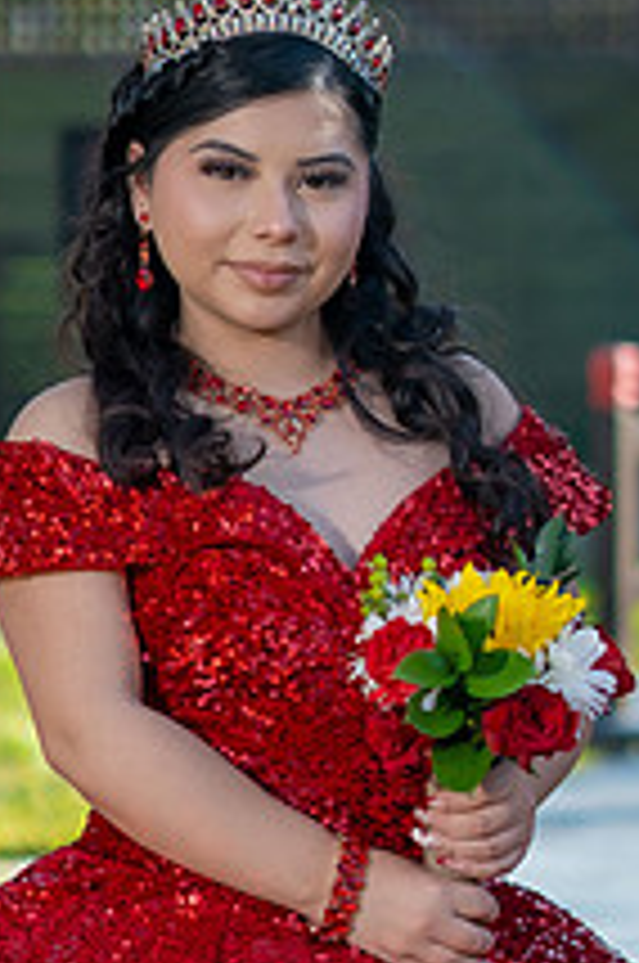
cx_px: 360
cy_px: 652
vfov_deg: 13.0
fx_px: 4220
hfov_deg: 8.7
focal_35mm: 158
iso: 250
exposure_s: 1/3200
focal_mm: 50
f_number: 1.8
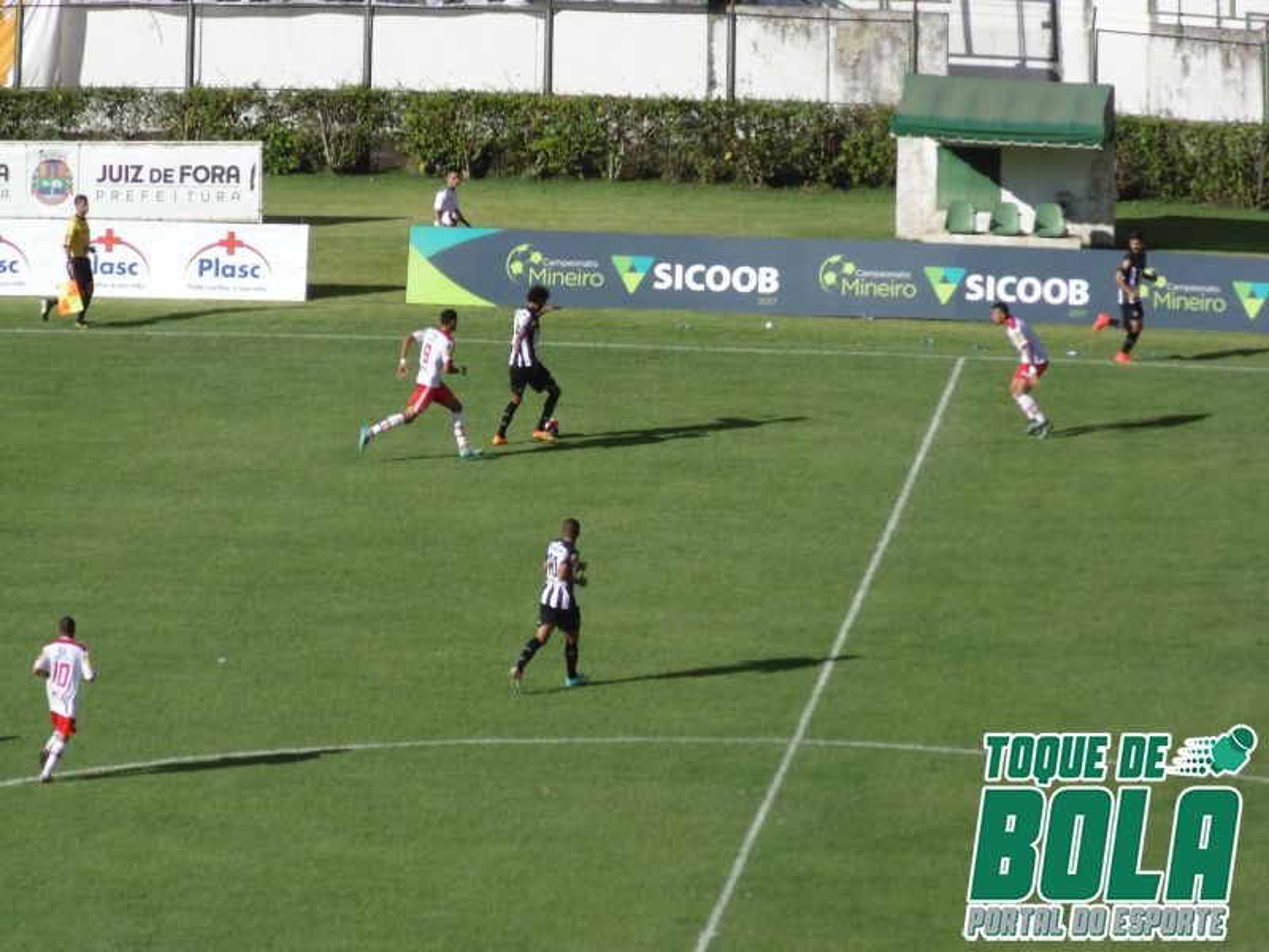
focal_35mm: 280
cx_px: 634
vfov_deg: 5.3
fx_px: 10265
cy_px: 476
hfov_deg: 7.1
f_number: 5.6
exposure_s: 1/400
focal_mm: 50.2
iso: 80
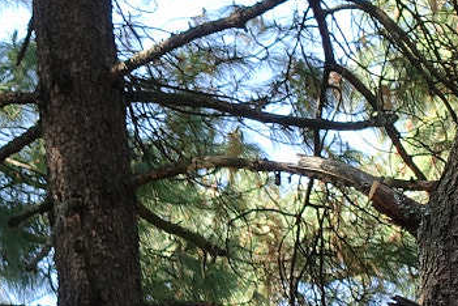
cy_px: 484
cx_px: -305
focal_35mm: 255
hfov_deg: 7.9
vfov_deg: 5.3
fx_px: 3244
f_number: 2.8
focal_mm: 20.43
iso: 100
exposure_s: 1/200
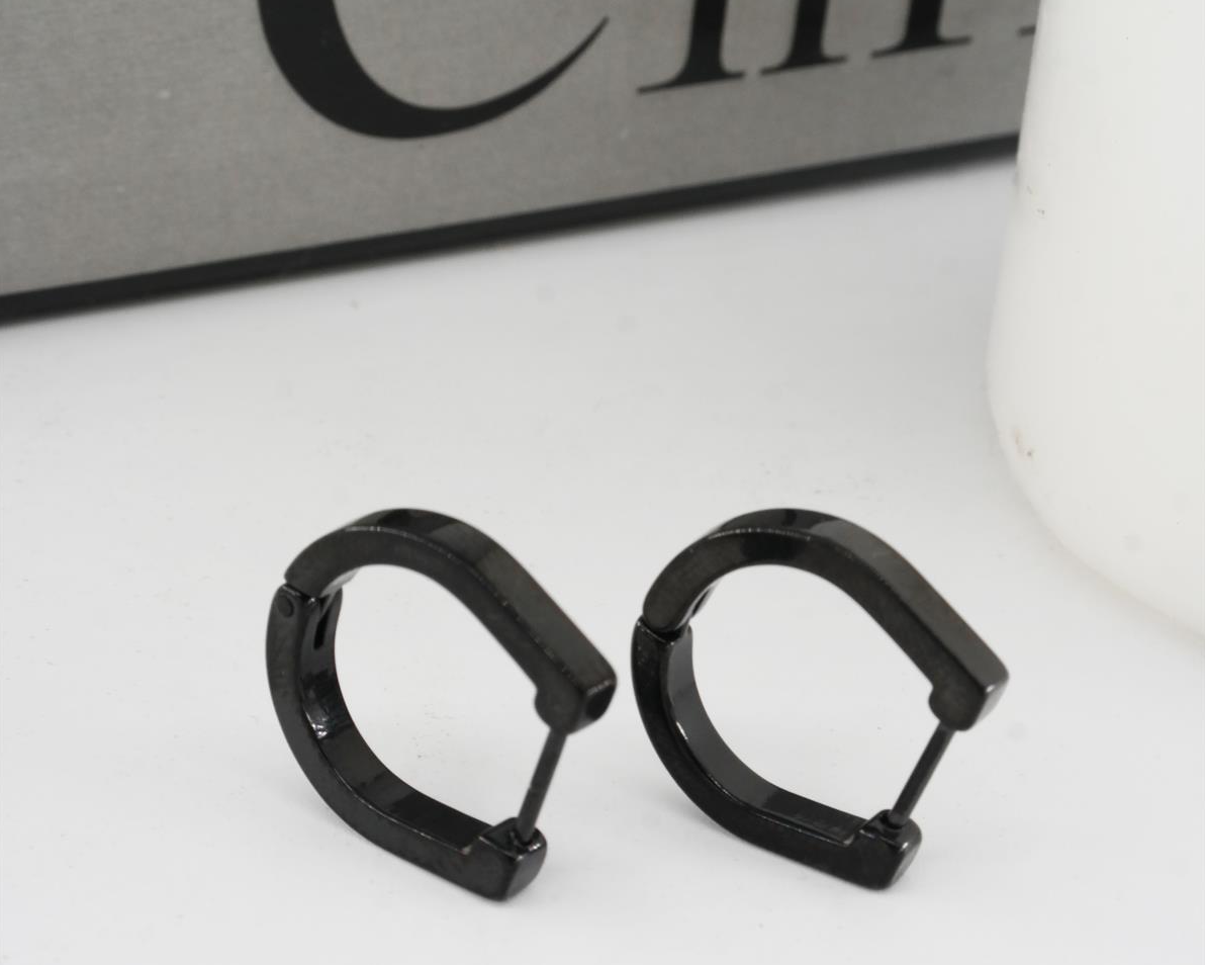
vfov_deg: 13.0
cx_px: 602
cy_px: 611
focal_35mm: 119
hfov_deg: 16.2
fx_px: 4245
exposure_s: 1/60
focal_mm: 55
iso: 400
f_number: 20
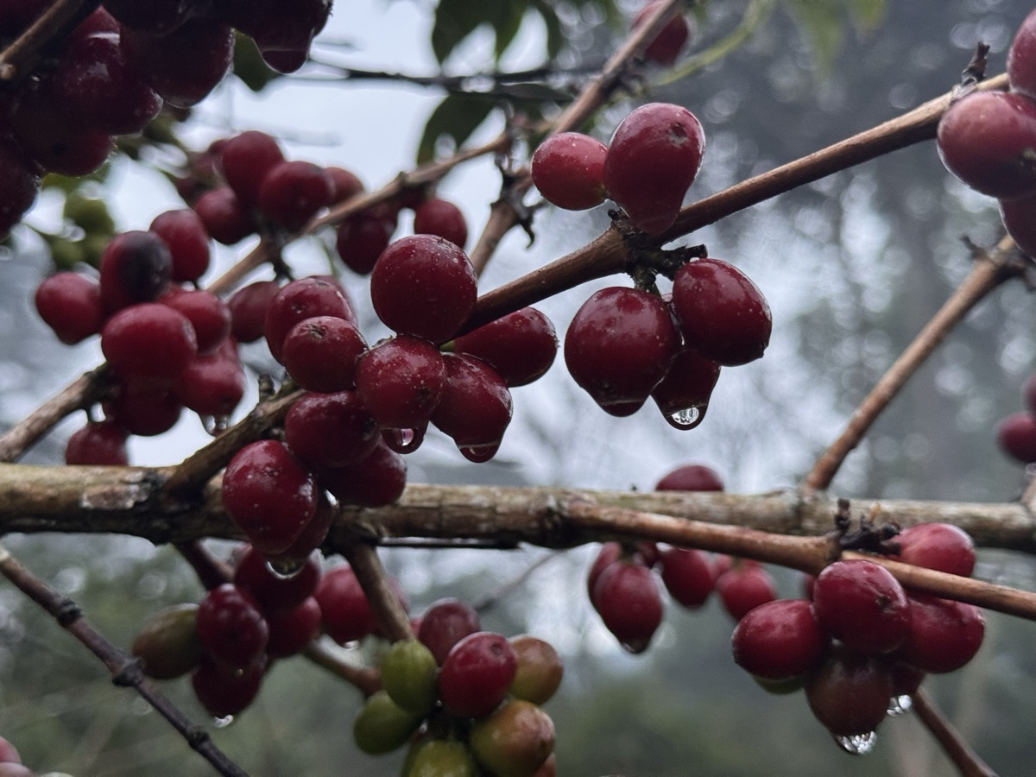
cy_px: 388
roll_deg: +5.5
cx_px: 518
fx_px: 1437
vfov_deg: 30.3
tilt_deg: +13.2
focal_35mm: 48
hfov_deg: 39.7
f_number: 1.78
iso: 250
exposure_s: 1/60
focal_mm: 6.76
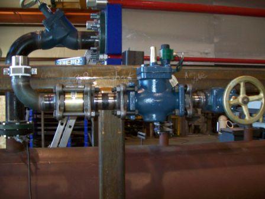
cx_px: 132
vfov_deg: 39.7
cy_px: 100
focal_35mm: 36
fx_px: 276
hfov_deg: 51.4
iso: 200
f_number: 2.7
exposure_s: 1/64
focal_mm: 6
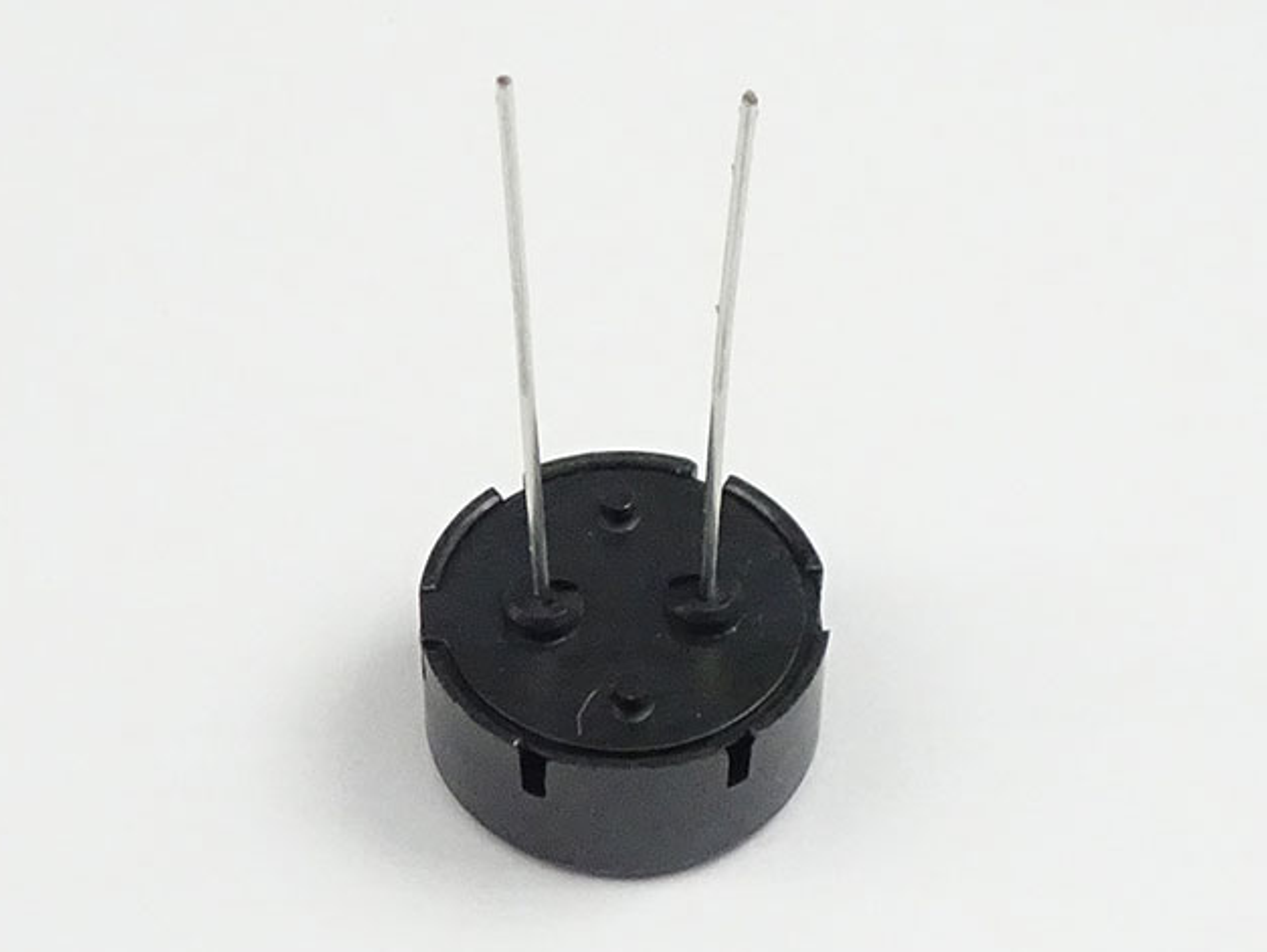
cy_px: 479
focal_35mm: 51
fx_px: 1868
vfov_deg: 28.6
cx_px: 622
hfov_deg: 37.5
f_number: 4.5
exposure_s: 1/250
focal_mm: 8.51
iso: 500
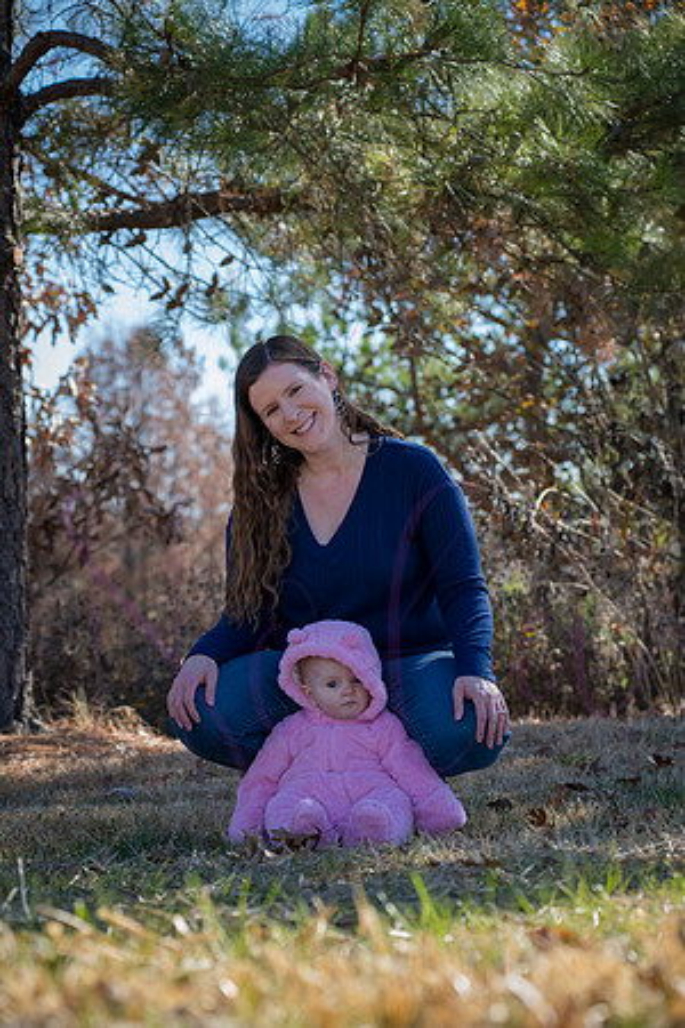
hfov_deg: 17.1
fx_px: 2283
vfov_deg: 25.4
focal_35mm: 80
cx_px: 342
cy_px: 514
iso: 400
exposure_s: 1/640
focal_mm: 80
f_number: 5
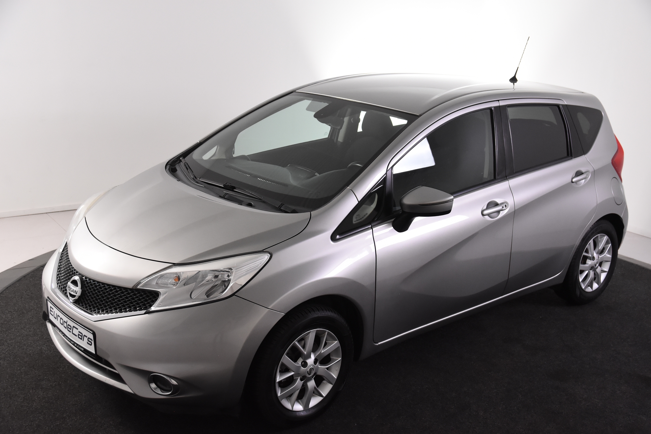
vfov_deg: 31.9
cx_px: 326
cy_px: 217
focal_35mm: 42
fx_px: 759
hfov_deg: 46.4
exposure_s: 1/100
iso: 1600
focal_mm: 28
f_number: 5
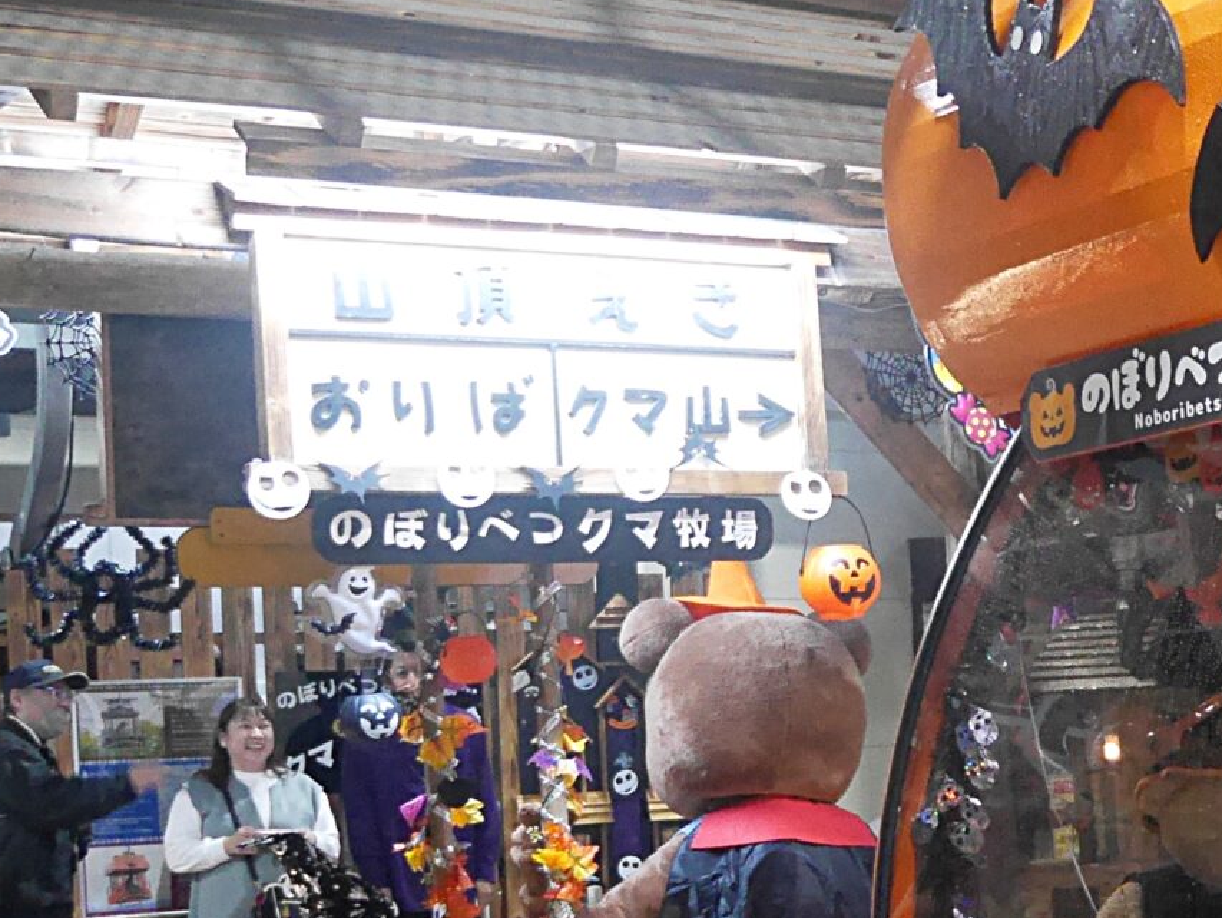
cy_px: 768
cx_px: 1169
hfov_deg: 24.1
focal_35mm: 78
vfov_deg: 18.7
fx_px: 2755
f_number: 2.8
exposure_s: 1/60
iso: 1600
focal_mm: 13
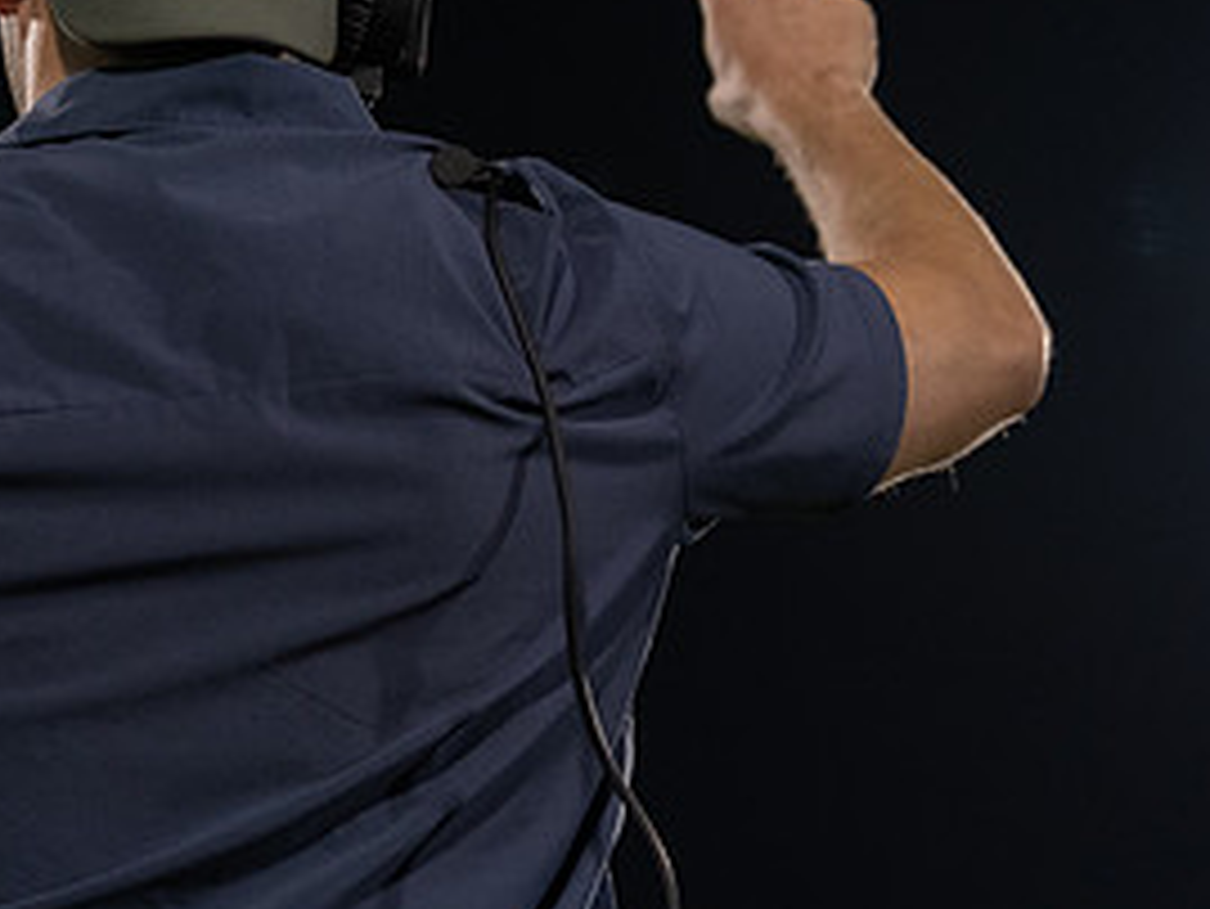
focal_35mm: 145
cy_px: 155
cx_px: 441
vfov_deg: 10.2
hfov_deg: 13.6
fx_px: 5071
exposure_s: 1/1250
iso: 3200
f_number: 2.8
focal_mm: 70
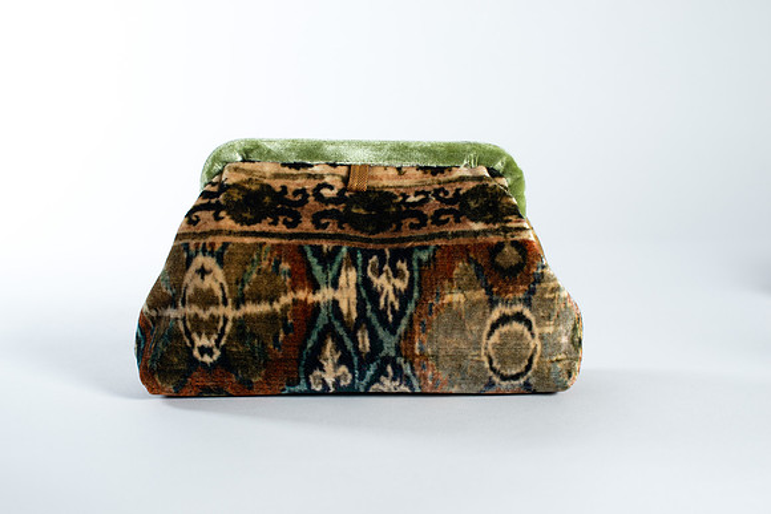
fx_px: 1071
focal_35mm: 50
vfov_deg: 27.0
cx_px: 386
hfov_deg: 39.6
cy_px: 257
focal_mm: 50
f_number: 6.3
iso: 200
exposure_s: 1/200
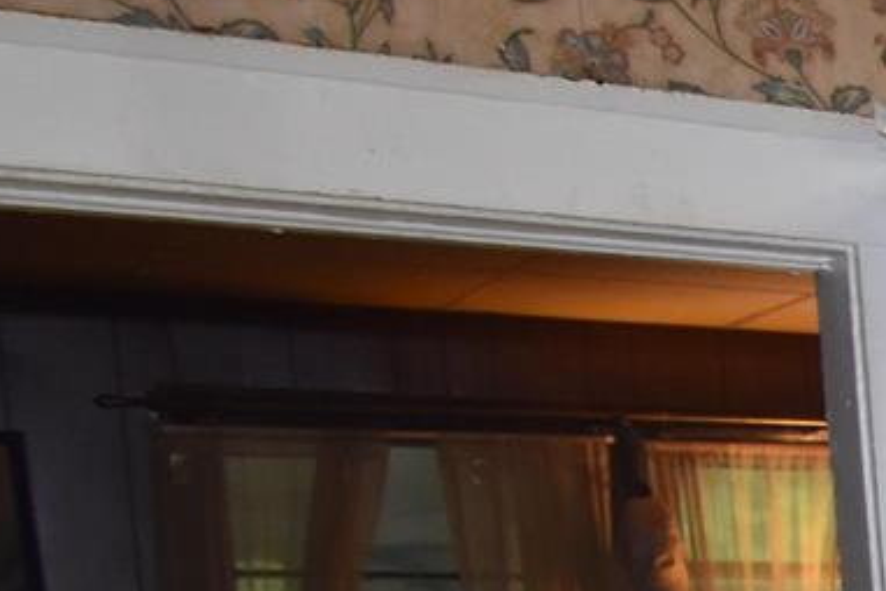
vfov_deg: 14.2
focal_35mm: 89
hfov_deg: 14.0
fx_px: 2183
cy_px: 955
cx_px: 2232
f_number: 3.5
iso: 800
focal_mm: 11
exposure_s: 1/60
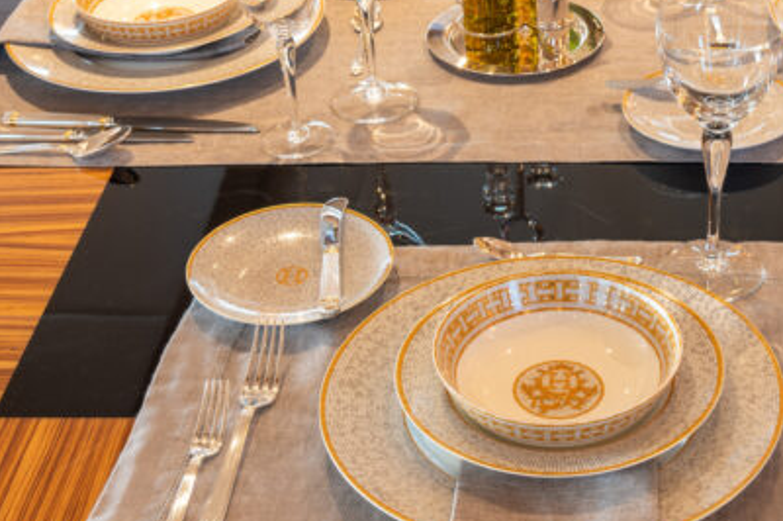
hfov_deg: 27.5
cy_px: 189
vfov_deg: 18.6
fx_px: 1586
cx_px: 558
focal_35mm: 73
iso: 100
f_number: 10
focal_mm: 38
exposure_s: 1.6
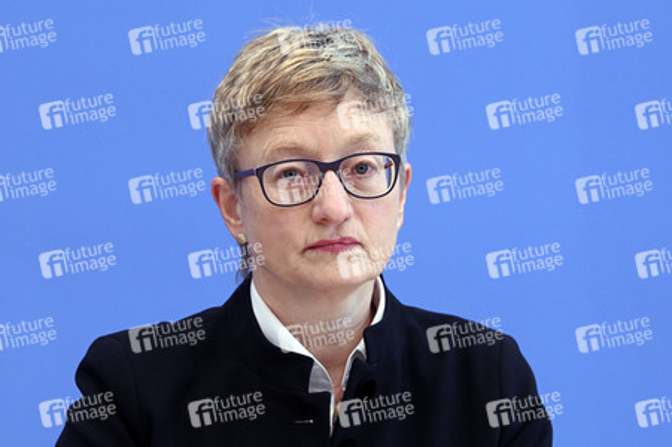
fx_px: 2425
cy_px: 224
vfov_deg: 10.5
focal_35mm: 130
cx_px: 336
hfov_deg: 15.8
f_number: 5
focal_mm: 130
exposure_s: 1/800
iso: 4000
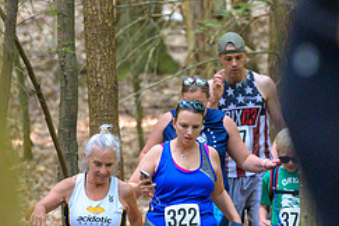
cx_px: 251
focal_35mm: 478
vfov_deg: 2.9
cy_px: 153
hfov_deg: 4.3
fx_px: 4501
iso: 8000
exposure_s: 1/250
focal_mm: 200
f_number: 4
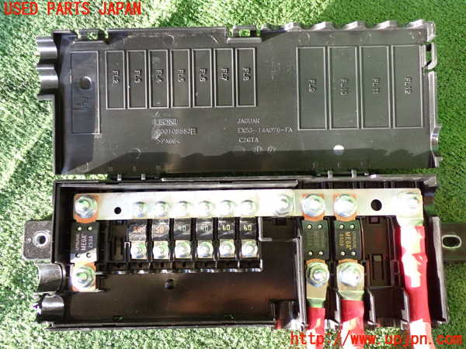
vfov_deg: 37.7
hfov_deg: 49.0
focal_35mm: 38
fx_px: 512
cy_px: 174
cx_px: 233
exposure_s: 1/125
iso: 1000
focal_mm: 6.83
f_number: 2.7
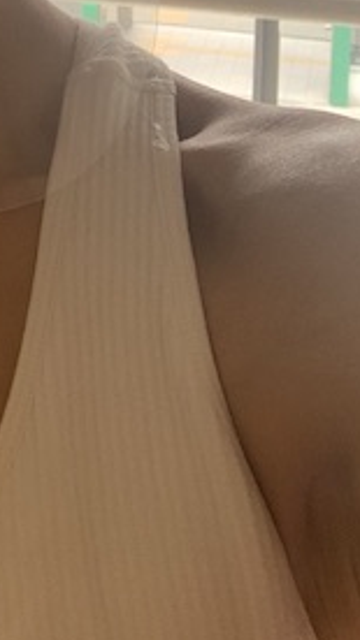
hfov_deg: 11.2
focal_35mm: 101
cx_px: -267
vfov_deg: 19.3
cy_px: -218
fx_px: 1716
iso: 64
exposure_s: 1/108
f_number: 2.2
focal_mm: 2.87
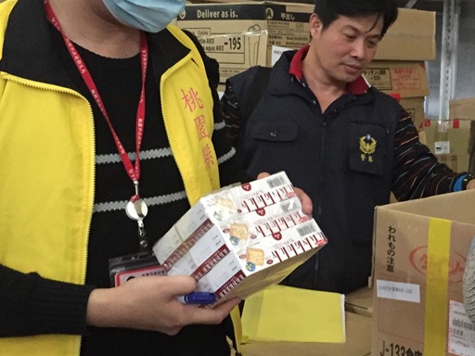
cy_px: 195
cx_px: 392
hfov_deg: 32.2
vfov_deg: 25.2
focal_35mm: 58
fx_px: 796
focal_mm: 4.15
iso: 320
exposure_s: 1/15
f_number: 2.2
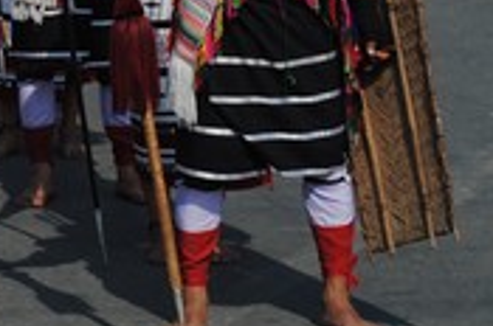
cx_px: -273
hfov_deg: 8.4
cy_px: -145
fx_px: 3294
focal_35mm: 241
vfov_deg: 5.6
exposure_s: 1/320
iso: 100
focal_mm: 40
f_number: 8
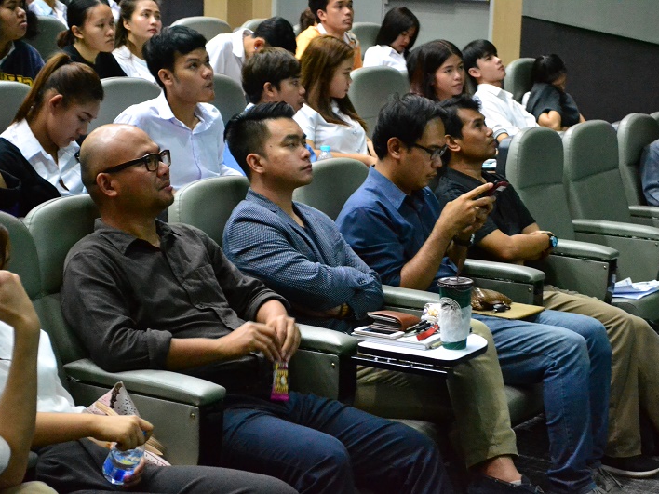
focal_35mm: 75
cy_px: 247
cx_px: 365
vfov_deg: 19.6
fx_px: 1428
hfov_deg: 26.0
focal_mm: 46
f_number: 5.3
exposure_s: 1/20
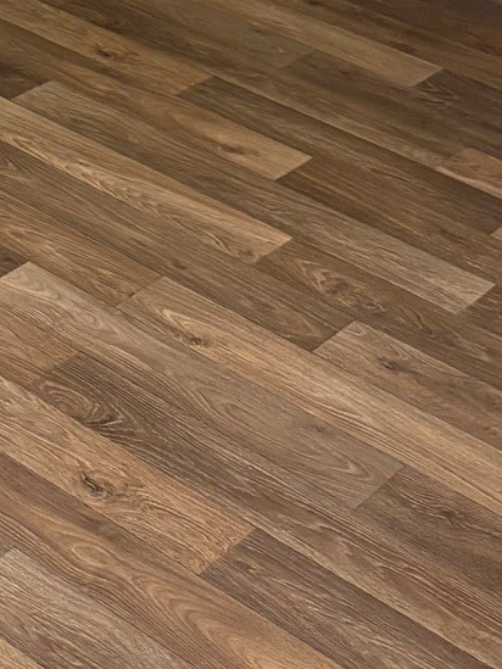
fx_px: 1875
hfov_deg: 14.8
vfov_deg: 19.1
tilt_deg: -19.3
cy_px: -141
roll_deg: -3.8
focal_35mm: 97
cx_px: -72
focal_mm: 5.96
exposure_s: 1/60
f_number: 1.6
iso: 400
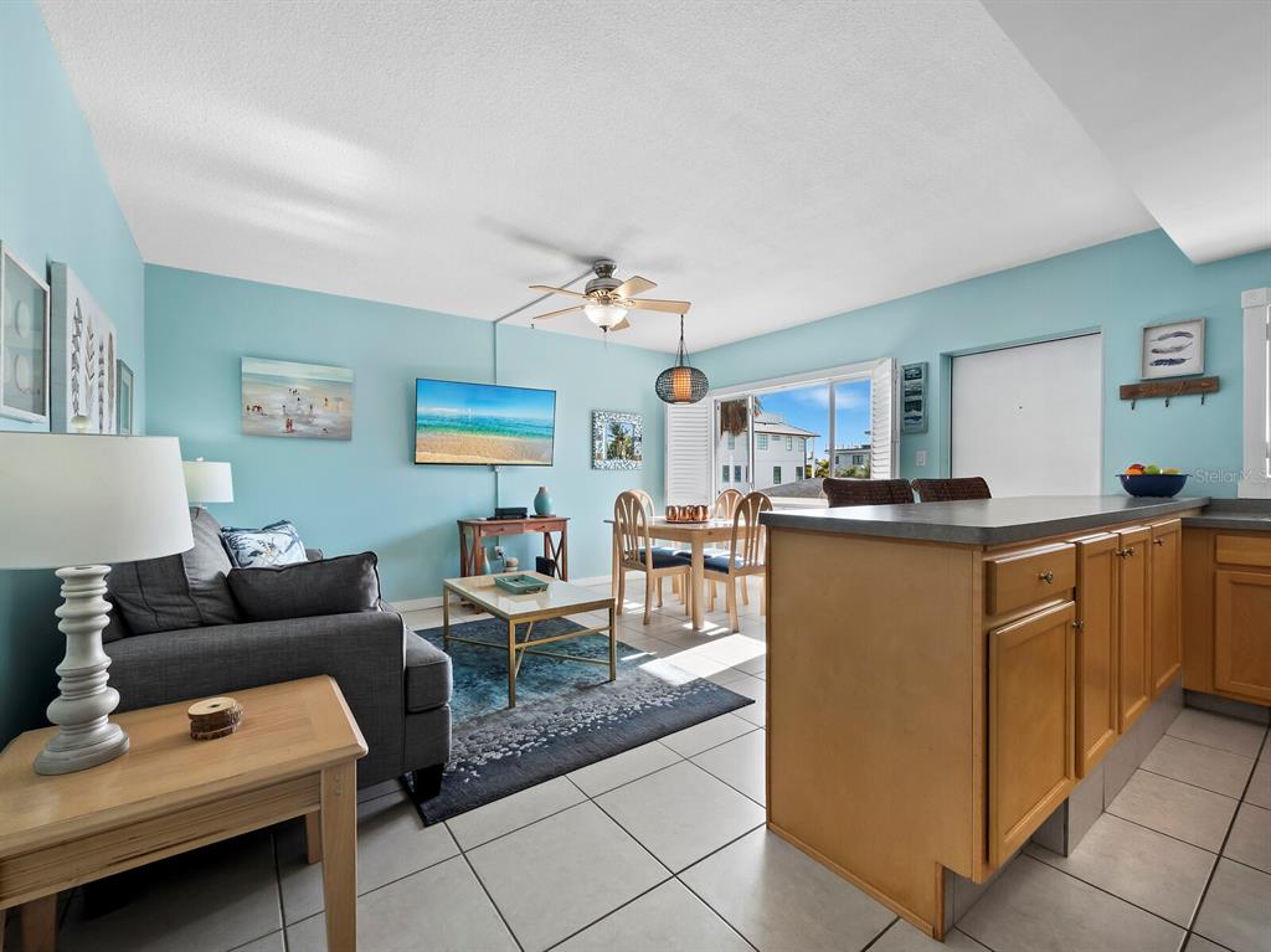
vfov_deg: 85.6
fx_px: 514
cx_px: 636
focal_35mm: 14
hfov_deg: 102.1
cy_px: 476
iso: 400
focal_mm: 7
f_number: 11
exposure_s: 1/13
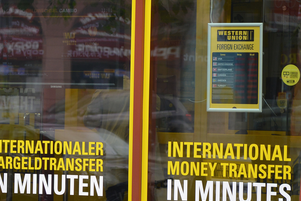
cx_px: -83
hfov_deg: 5.0
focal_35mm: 414
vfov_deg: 3.3
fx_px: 3462
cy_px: 46
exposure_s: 1/160
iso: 400
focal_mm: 125
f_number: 6.3
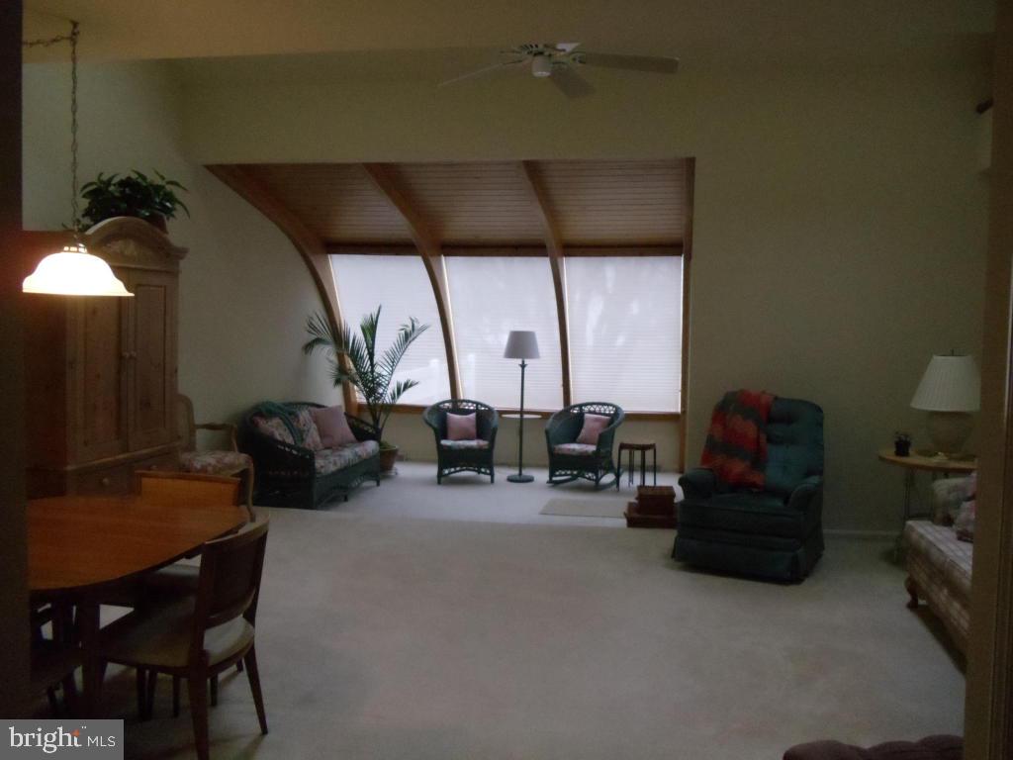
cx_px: 506
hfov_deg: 42.9
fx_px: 1288
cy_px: 380
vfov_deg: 32.9
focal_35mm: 44
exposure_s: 1/125
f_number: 3.5
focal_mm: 6
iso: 800
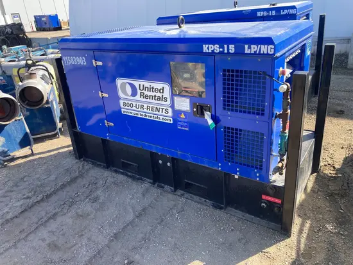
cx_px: 176
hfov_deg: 63.4
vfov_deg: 49.8
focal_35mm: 28
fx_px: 286
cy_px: 132
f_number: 1.8
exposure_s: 1/419
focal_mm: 3.99
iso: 20
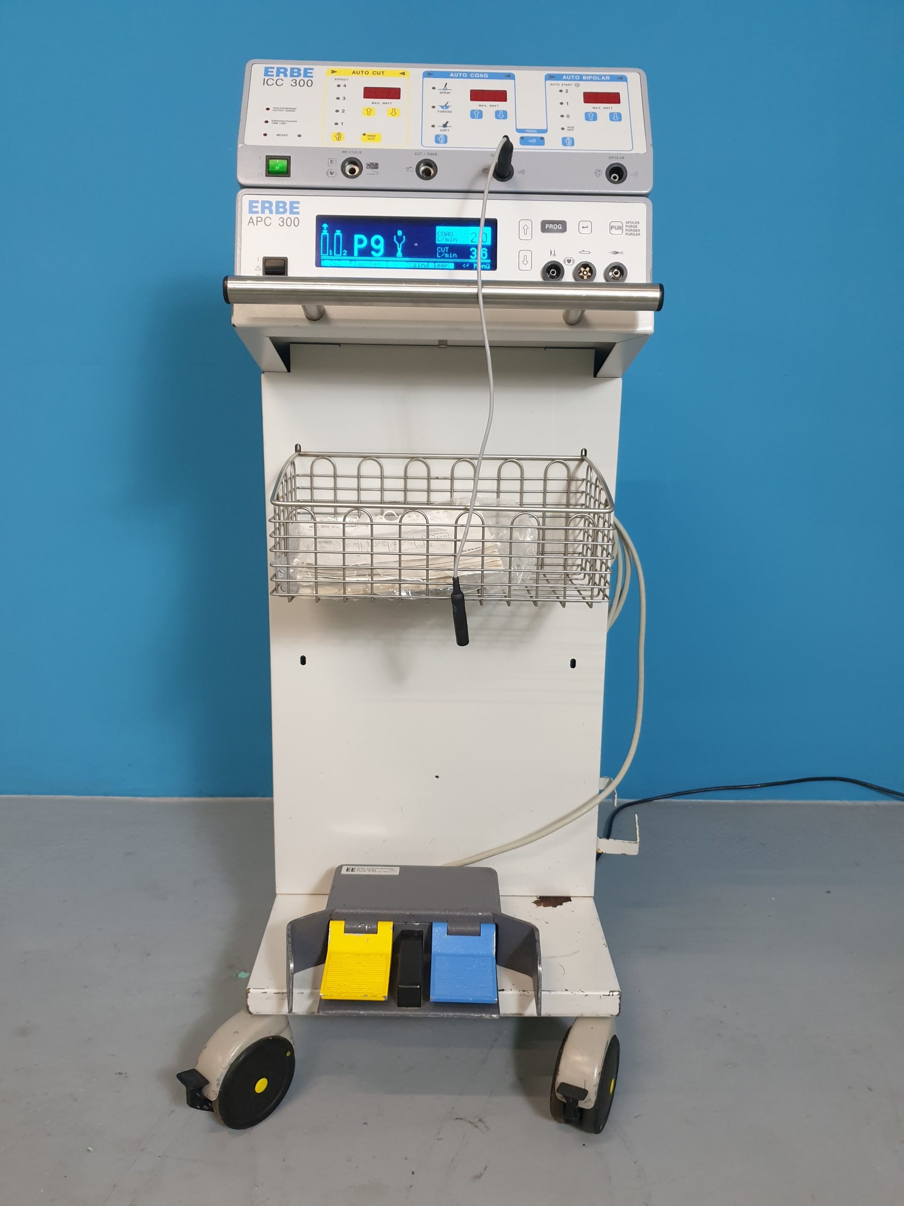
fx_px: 905
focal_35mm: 26
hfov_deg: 53.1
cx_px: 452
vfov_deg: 67.3
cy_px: 603
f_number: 1.5
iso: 200
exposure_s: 1/50
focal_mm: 4.3
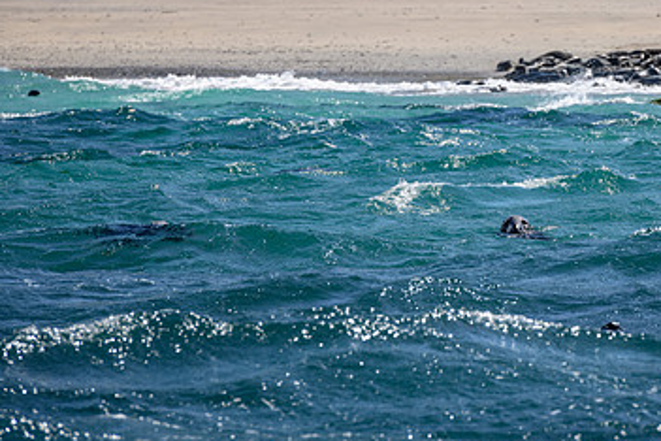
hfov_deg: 6.1
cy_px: 110
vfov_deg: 4.1
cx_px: 497
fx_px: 6187
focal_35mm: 337
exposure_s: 1/800
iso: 200
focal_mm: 200
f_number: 8
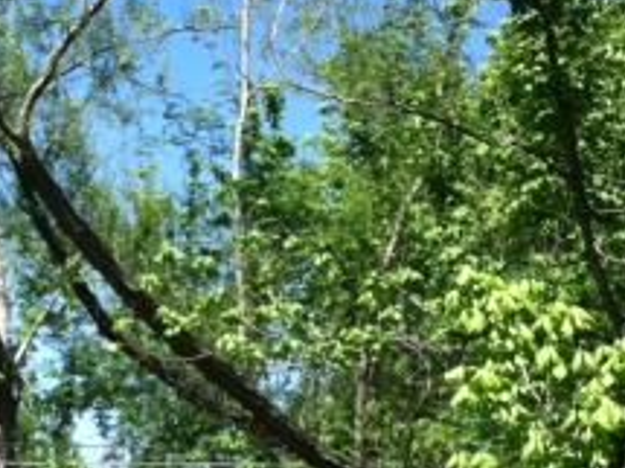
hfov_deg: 18.7
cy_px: 654
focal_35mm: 104
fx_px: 1877
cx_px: 116
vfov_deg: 13.6
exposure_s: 1/592
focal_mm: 3.85
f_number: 2.8
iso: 80
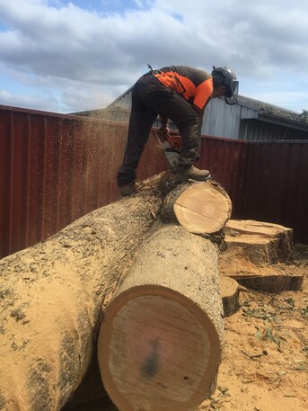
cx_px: 154
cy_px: 206
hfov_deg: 48.2
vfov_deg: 61.6
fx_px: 344
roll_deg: -6.3
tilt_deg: -6.2
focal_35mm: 29
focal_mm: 4.15
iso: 32
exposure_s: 1/1364
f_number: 2.2
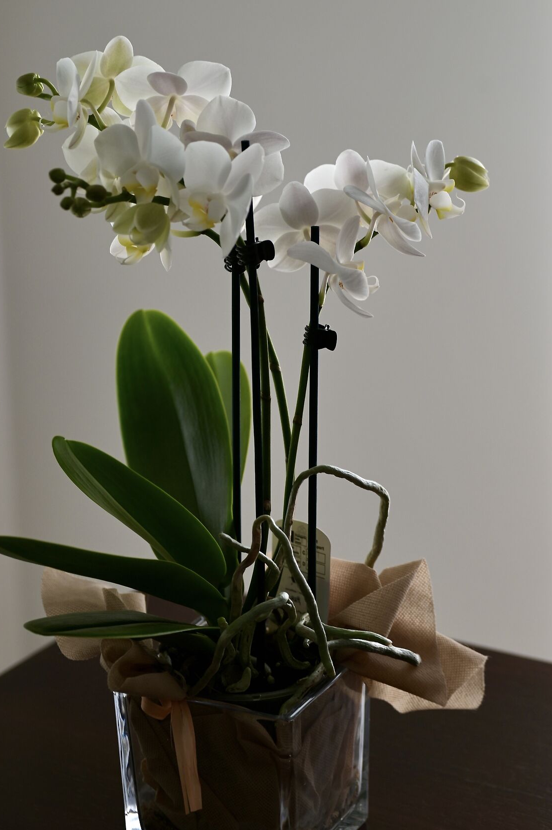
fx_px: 2325
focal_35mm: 101
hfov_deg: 13.5
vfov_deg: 20.2
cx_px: 242
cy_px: 319
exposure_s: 1/100
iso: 100
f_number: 4.5
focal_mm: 70
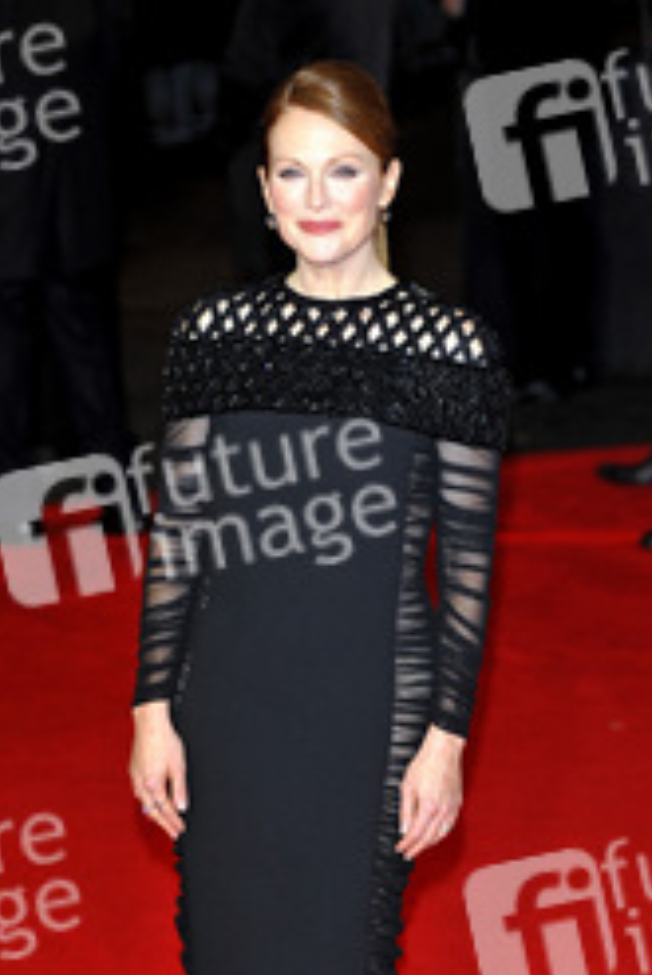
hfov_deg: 9.2
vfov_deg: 13.7
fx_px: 4042
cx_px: 310
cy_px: 711
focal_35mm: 149
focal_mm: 92
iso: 800
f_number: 4
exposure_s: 1/250
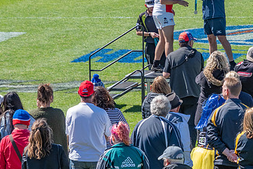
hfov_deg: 4.9
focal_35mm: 420
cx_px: 209
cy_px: 42
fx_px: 2953
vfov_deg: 3.3
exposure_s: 1/1250
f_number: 8
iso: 800
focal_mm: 155
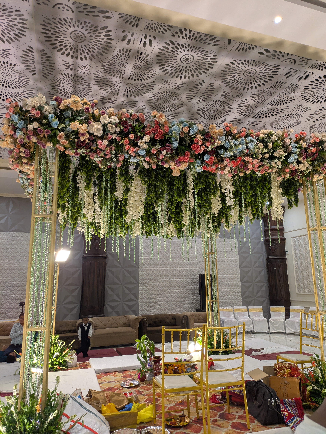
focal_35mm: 25
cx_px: 163
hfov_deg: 54.9
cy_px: 217
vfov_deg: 69.4
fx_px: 314
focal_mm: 5.43
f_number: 1.89
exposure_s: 1/100
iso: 159
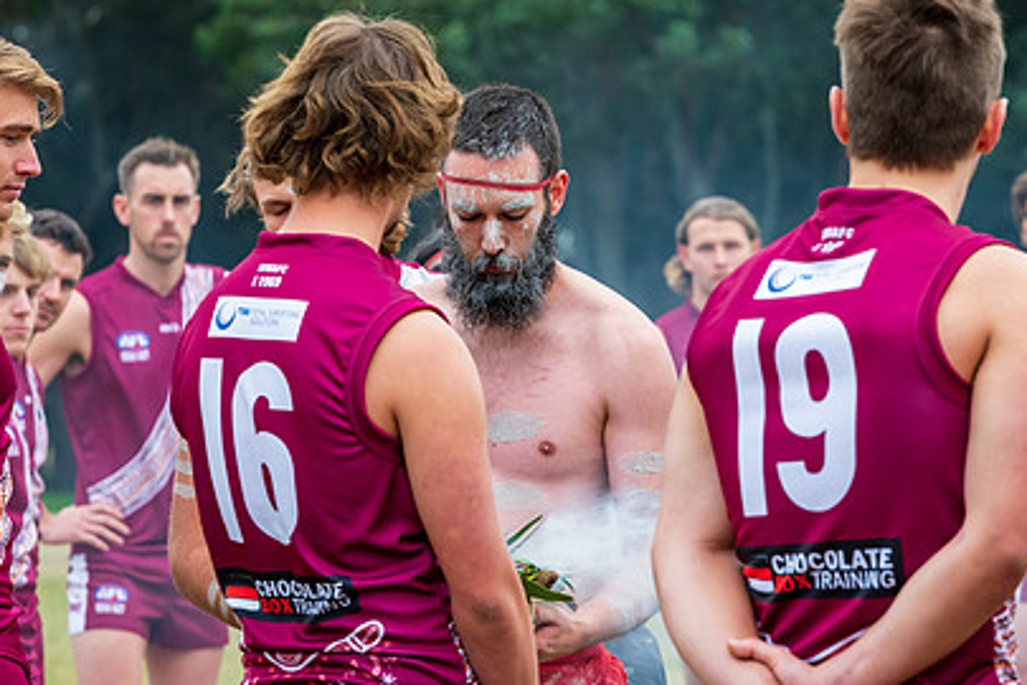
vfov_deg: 5.2
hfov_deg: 7.8
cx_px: 558
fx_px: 7559
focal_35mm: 265
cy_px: 252
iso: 720
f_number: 7.1
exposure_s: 1/200
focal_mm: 185
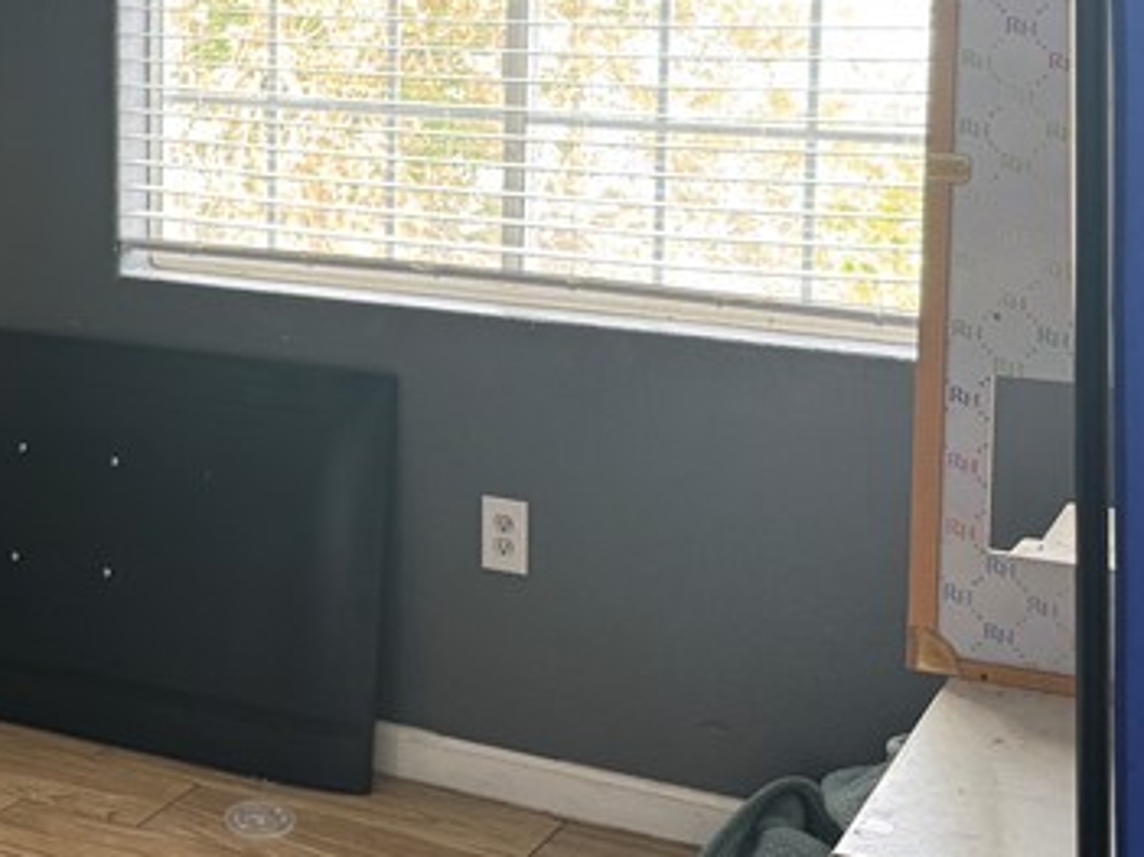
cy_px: 153
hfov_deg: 26.7
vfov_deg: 20.7
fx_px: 2313
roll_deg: +0.4
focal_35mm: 70
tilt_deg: -7.1
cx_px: 85
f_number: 1.78
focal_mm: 6.76
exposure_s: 1/120
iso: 125
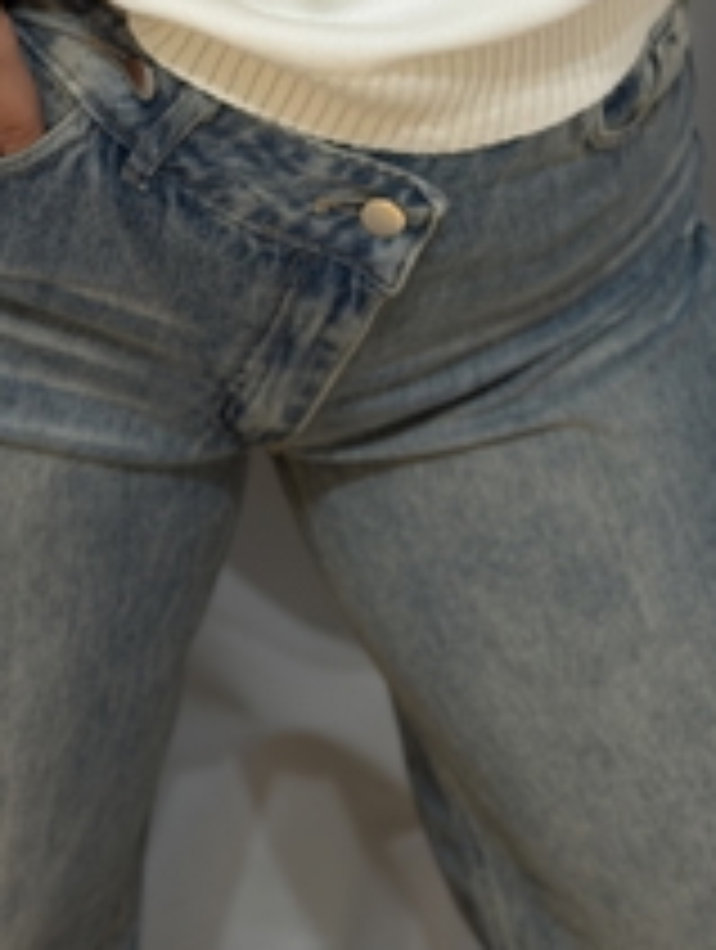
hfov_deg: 12.3
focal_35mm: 121
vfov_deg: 16.0
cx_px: 369
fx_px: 3327
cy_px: 20
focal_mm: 6.76
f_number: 1.78
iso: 100
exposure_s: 1/100
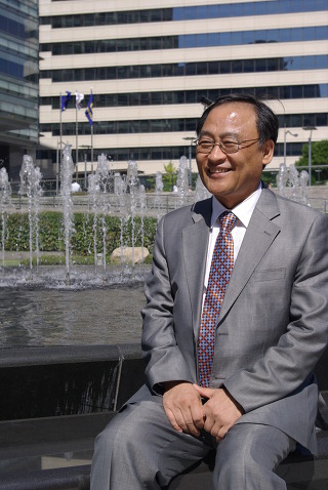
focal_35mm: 57
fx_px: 777
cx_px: 164
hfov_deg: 23.8
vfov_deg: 35.0
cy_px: 245
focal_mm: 38
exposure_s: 1/250
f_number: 8
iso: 100
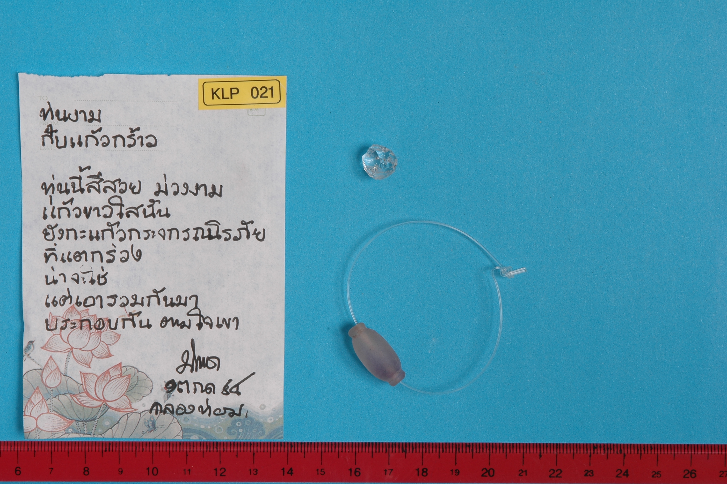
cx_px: 364
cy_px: 242
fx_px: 1665
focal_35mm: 82
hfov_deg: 24.6
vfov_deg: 16.5
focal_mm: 55
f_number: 25
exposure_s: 1/6
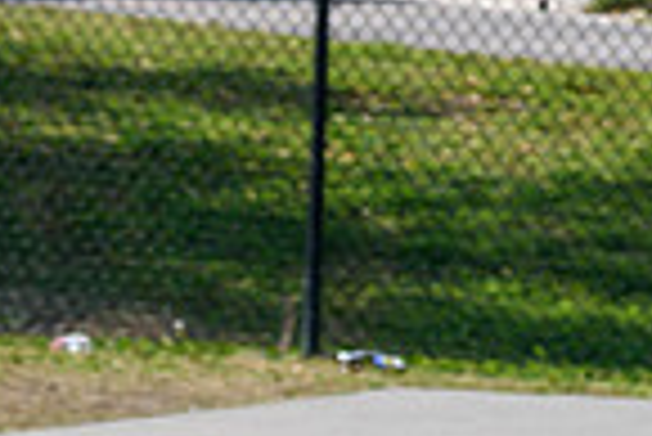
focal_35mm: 694
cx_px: -162
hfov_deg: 3.0
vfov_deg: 2.0
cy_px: 775
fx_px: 12581
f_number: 7.1
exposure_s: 1/1000
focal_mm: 116
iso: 200
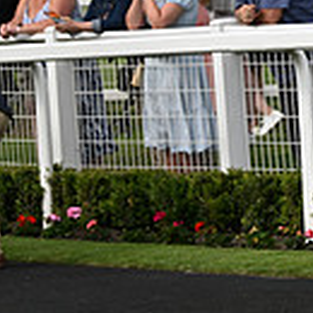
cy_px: -64
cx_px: 696
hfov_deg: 4.8
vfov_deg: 4.8
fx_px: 3693
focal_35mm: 361
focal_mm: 95
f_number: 5.6
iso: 640
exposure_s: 1/2500
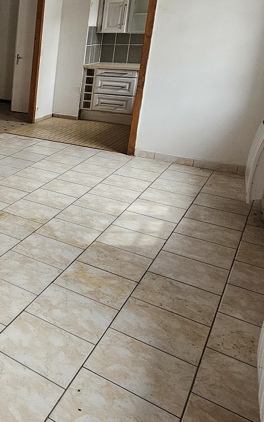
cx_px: -132
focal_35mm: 33
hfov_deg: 27.0
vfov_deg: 56.2
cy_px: 122
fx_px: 380
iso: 100
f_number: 2.2
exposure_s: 1/60
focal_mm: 2.2
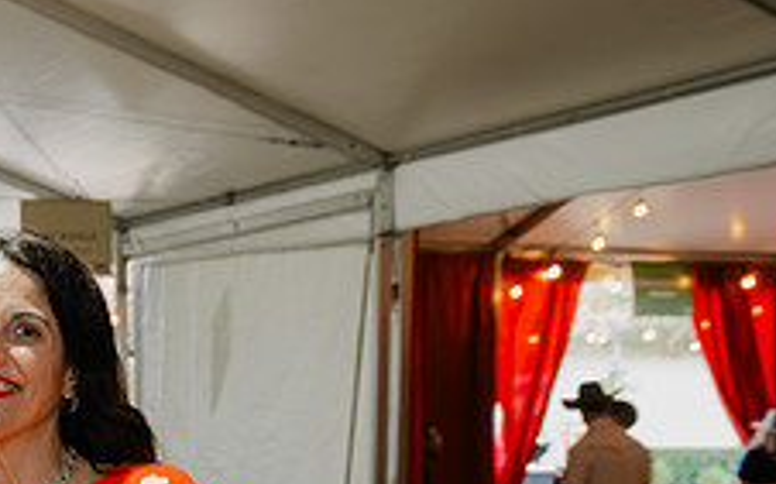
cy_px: 589
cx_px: -124
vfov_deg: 14.2
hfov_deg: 21.8
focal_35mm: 89
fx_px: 1881
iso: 1100
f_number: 4
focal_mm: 34
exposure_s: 1/60
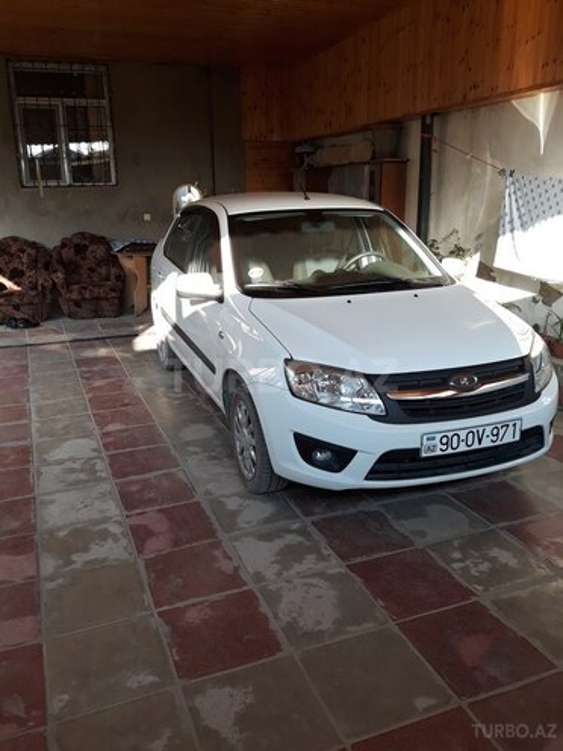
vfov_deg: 65.3
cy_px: 376
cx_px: 282
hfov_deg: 51.4
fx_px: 586
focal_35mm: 27
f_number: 1.7
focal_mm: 3.71
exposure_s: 1/106
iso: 40
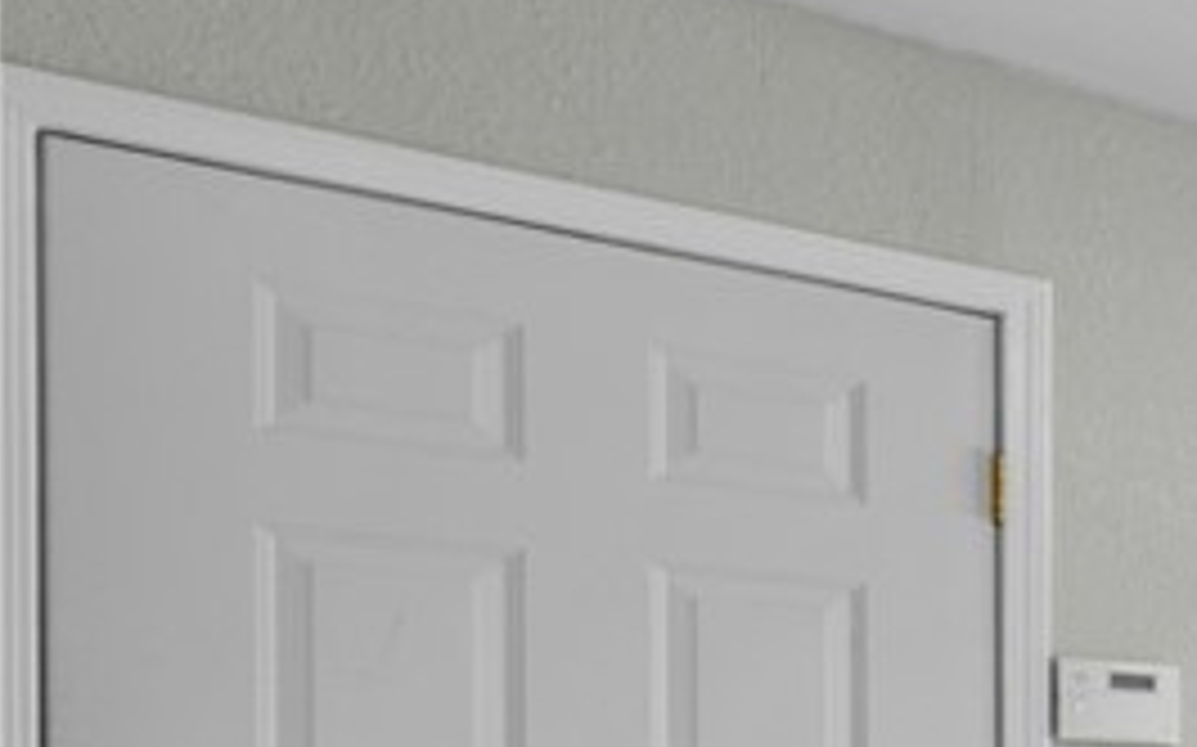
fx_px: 1663
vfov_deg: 22.9
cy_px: 938
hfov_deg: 20.6
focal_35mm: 51
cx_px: 2300
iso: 250
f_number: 9
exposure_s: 1/1.67
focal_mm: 13
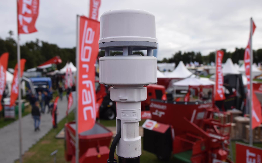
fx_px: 286
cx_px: 131
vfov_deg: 32.0
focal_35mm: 40
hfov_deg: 49.3
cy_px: 76
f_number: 9
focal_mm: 26
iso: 200
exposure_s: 1/320
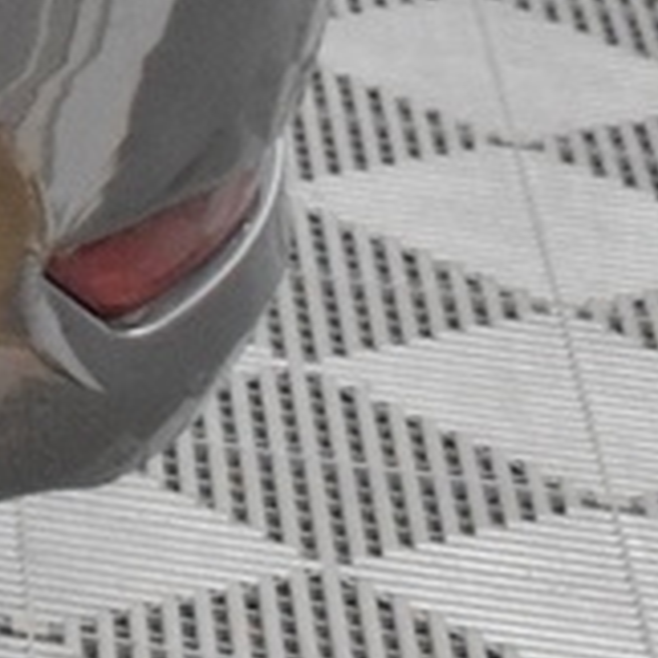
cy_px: -1409
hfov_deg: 4.4
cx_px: -2549
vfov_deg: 4.8
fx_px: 7382
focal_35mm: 343
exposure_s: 1/100
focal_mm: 27
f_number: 5
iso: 3200
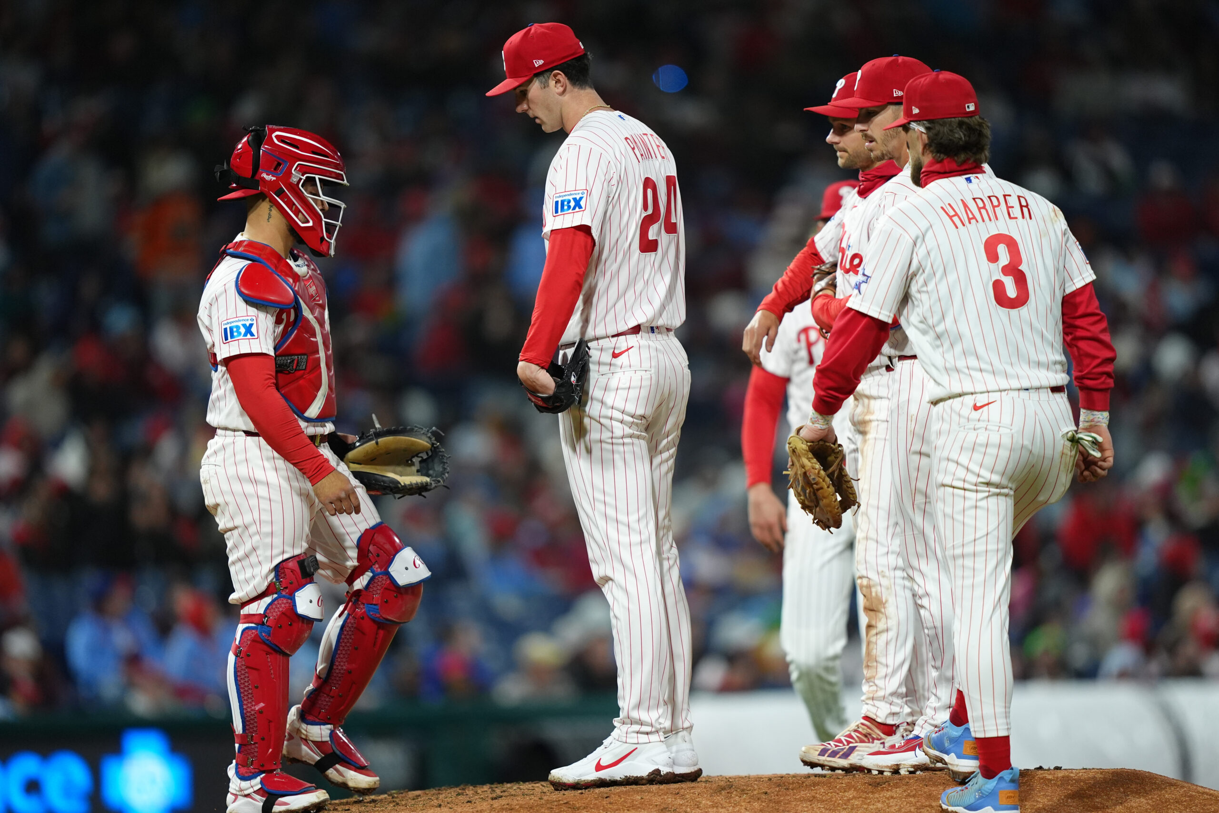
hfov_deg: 5.2
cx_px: 610
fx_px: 13544
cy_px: 406
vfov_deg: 3.4
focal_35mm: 400
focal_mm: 400
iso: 2000
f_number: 2.8
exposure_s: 1/2000
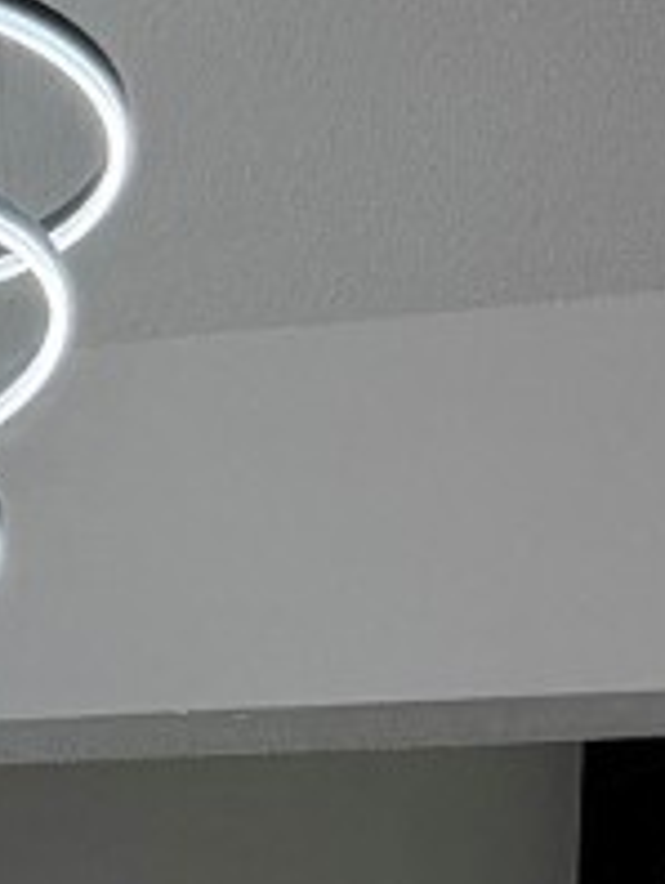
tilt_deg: -2.6
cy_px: 1665
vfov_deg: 10.0
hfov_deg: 6.7
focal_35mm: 186
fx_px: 4754
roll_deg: -1.1
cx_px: -1812
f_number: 1.78
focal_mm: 6.76
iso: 125
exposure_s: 1/179
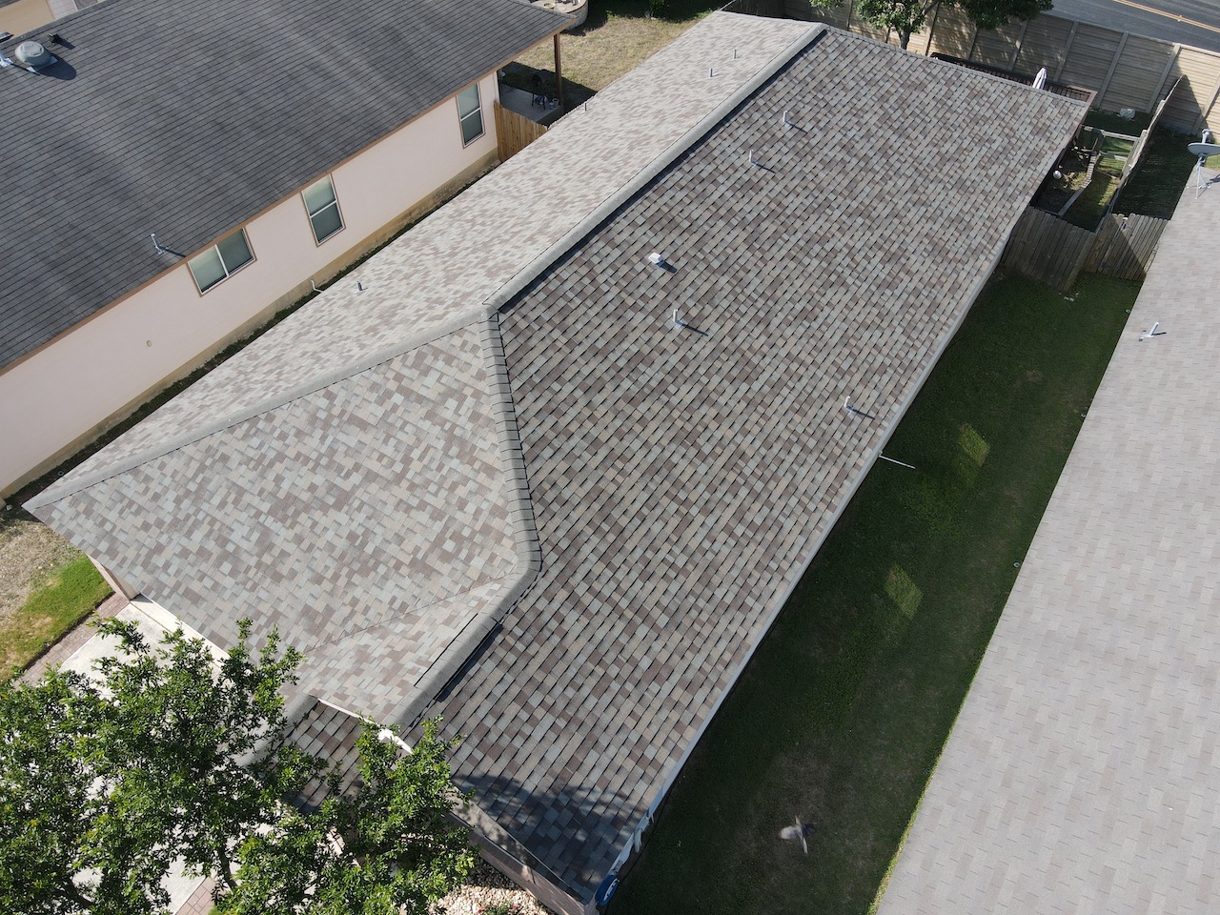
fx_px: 846
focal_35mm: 24
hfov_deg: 71.6
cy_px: 458
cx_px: 610
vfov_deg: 56.8
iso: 100
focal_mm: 4.5
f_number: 2.8
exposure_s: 1/350
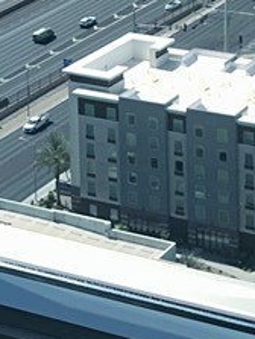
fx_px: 1077
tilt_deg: -3.1
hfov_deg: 12.7
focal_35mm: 110
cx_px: 405
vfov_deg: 15.2
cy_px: -286
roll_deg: +0.2
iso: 64
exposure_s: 1/1721
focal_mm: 6.86
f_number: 1.78
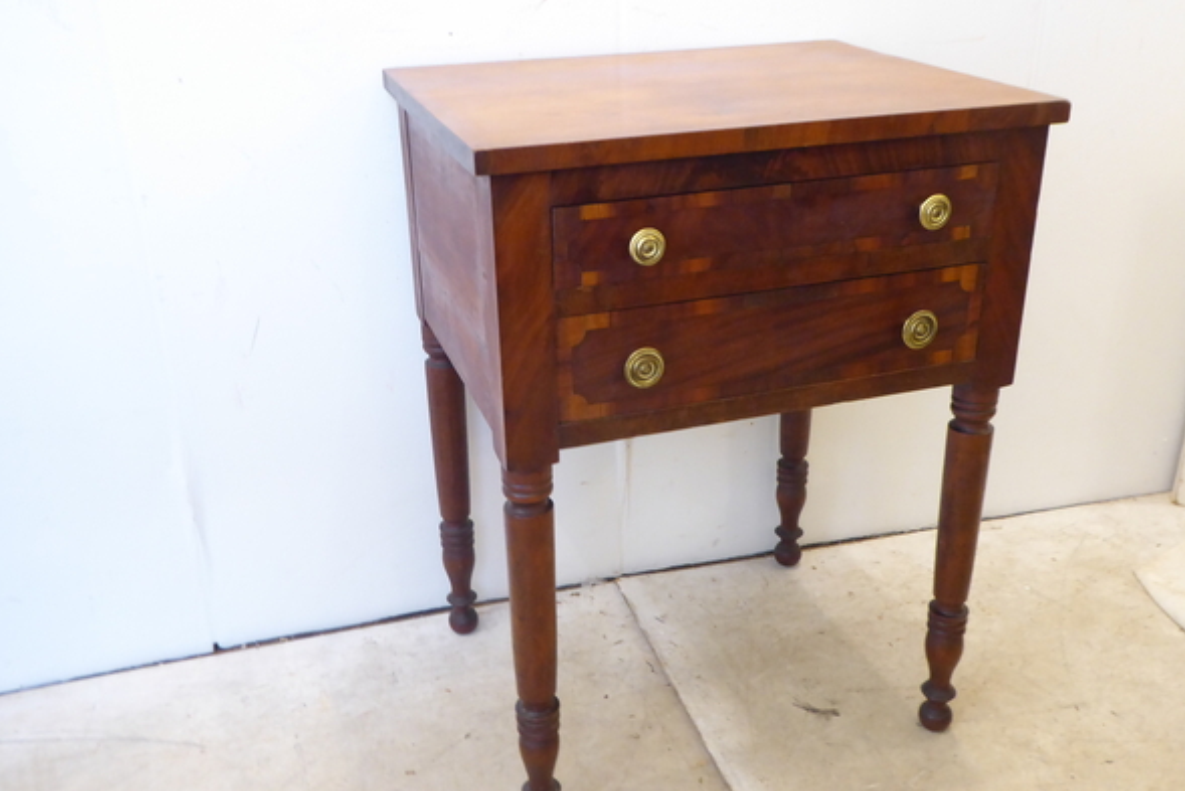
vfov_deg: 36.9
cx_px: 596
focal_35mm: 36
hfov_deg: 53.1
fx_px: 1185
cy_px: 417
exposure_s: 1/6
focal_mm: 5.8
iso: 400
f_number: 3.6
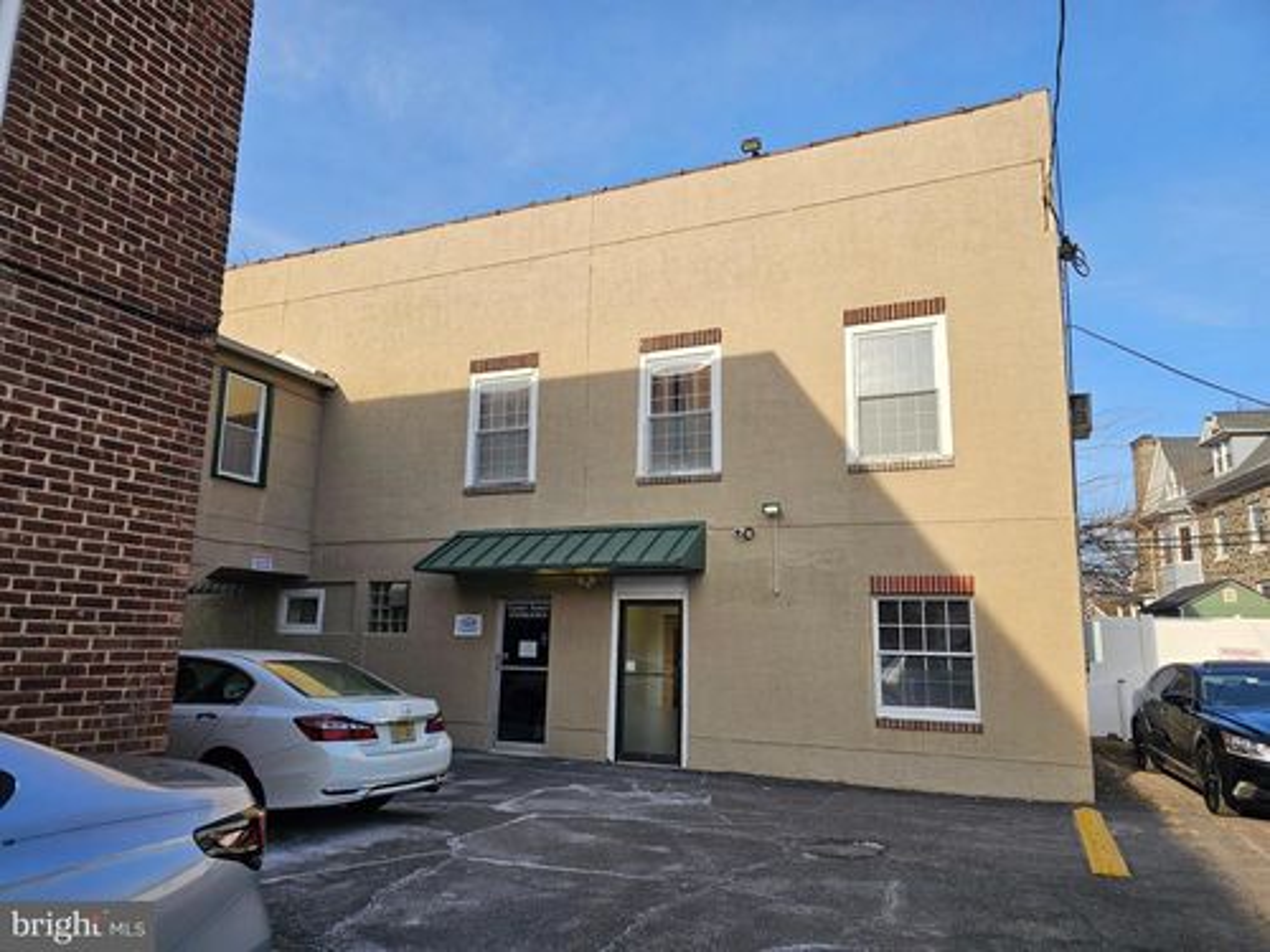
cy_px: 476
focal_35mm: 23
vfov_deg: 58.9
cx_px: 635
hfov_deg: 73.9
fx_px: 844
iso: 10
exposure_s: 1/483
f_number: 1.7
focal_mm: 6.3
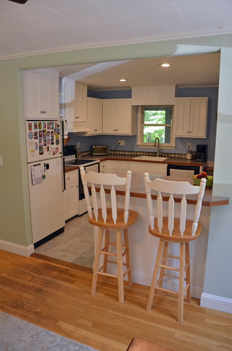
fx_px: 262
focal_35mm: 27
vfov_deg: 67.5
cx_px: 116
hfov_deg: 47.7
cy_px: 176
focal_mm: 18
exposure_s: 1/60
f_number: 4
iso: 560
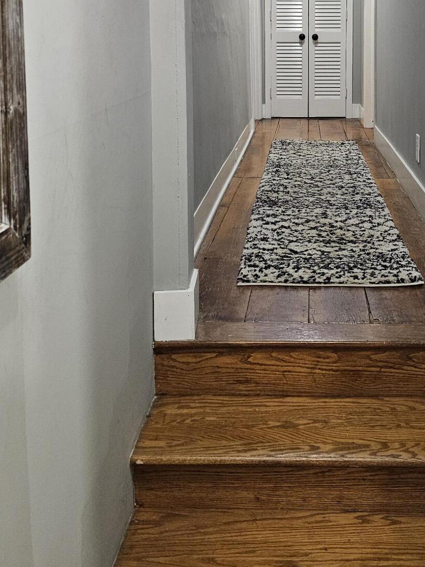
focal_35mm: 42
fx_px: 688
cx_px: 285
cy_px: 78
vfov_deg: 41.9
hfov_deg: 34.0
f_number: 1.7
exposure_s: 1/120
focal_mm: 6.3
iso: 800
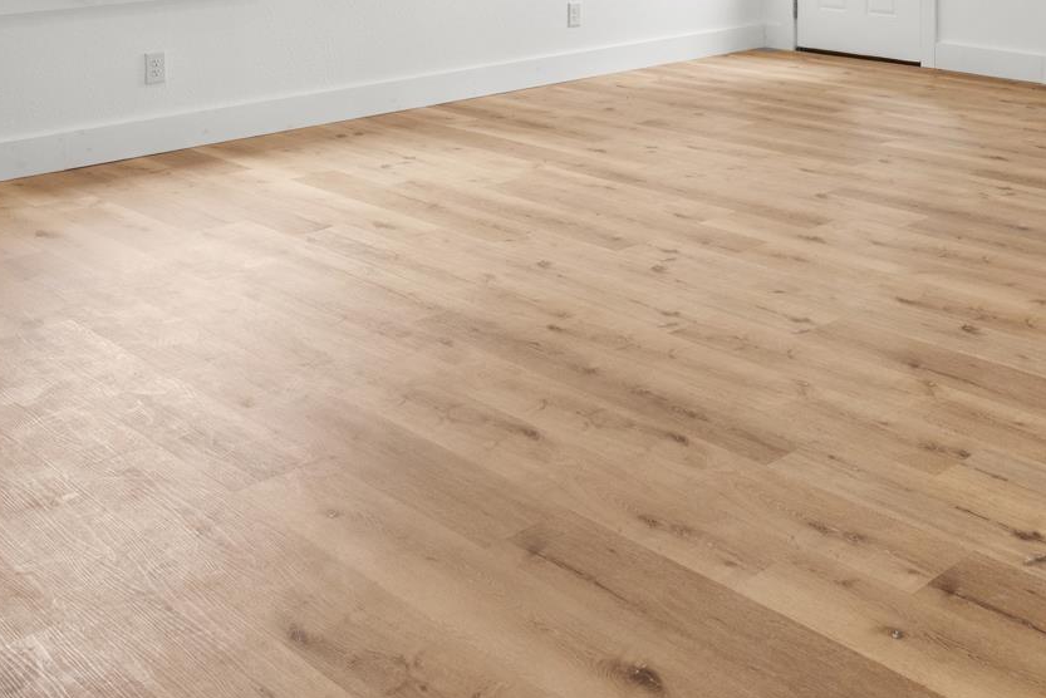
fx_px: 1308
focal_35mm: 45
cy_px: -151
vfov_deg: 26.4
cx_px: 810
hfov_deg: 42.0
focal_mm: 10
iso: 200
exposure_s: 1/4
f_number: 9
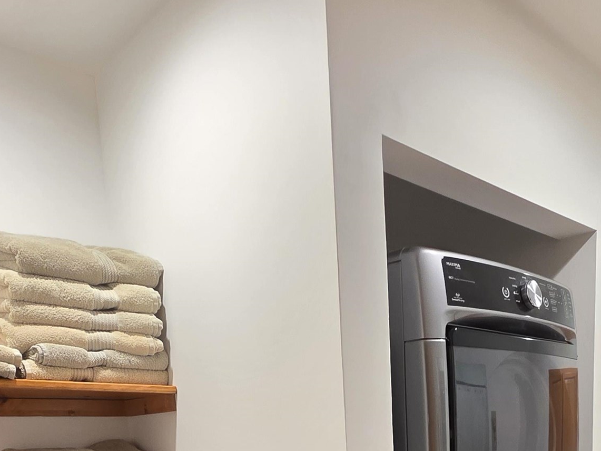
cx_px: 373
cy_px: 561
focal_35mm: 35
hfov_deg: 52.1
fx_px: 608
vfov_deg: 32.4
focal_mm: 2.2
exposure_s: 1/60
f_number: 1.9
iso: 160
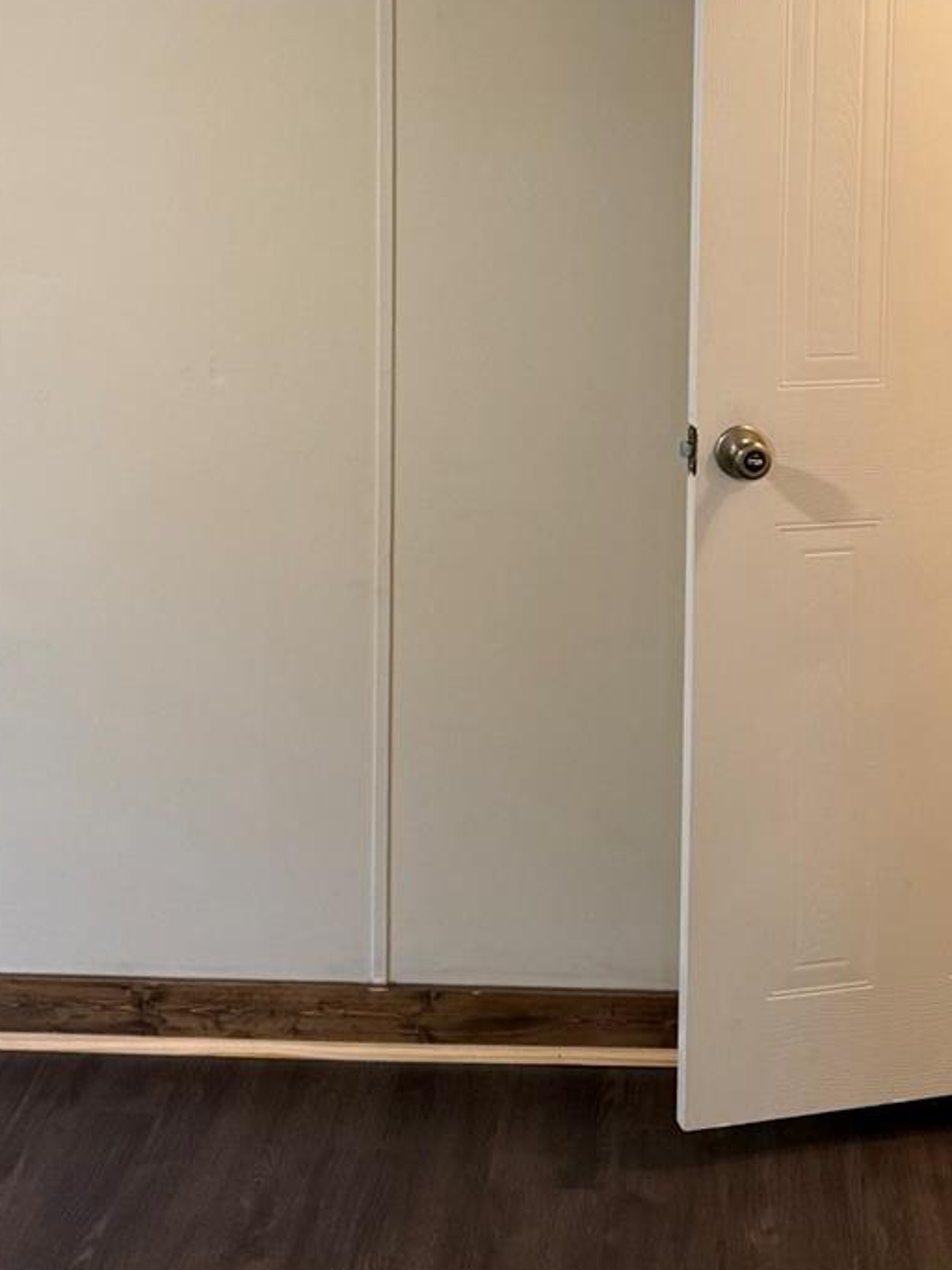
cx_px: 627
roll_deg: -1.5
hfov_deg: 26.9
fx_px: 1981
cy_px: 152
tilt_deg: -5.1
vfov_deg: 33.8
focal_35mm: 54
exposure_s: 1/60
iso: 250
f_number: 1.78
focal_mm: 6.76
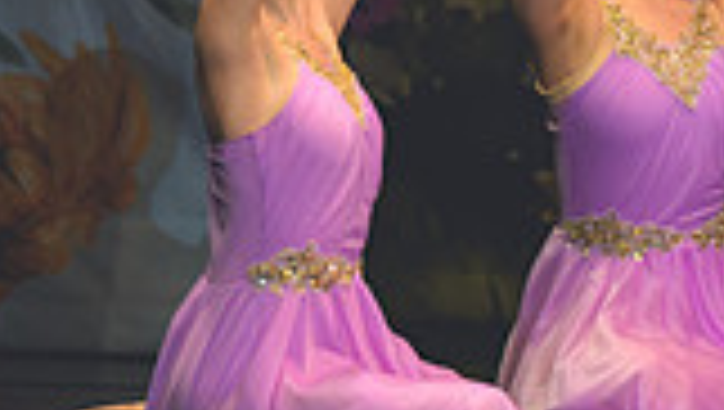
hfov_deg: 1.9
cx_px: 526
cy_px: 27
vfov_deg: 1.1
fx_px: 21699
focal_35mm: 1129
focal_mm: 200
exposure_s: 1/500
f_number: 2.8
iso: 800
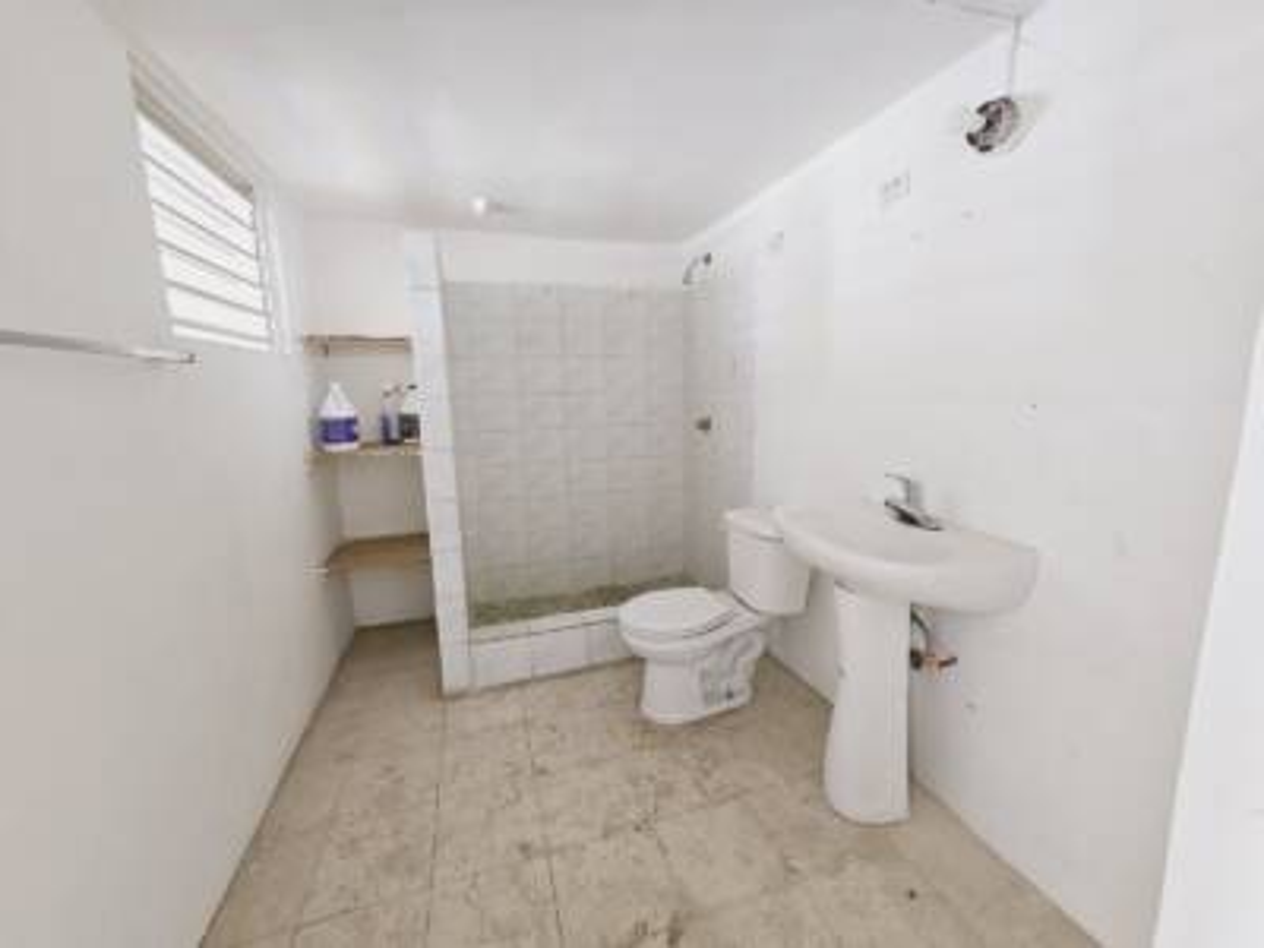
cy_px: 474
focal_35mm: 13
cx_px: 632
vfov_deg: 89.9
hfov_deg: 106.2
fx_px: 475
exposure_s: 1/60
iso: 250
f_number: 2.2
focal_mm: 2.2
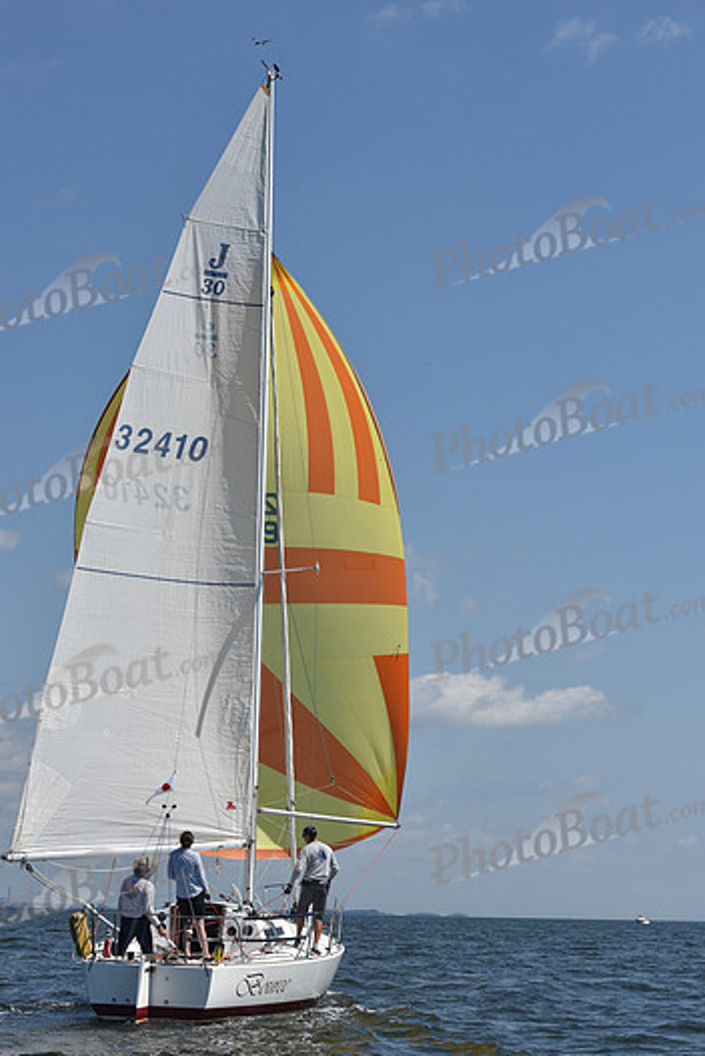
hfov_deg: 17.7
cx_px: 327
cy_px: 555
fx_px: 2259
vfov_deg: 26.3
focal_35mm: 77
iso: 320
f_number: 11
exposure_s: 1/1250
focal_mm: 70
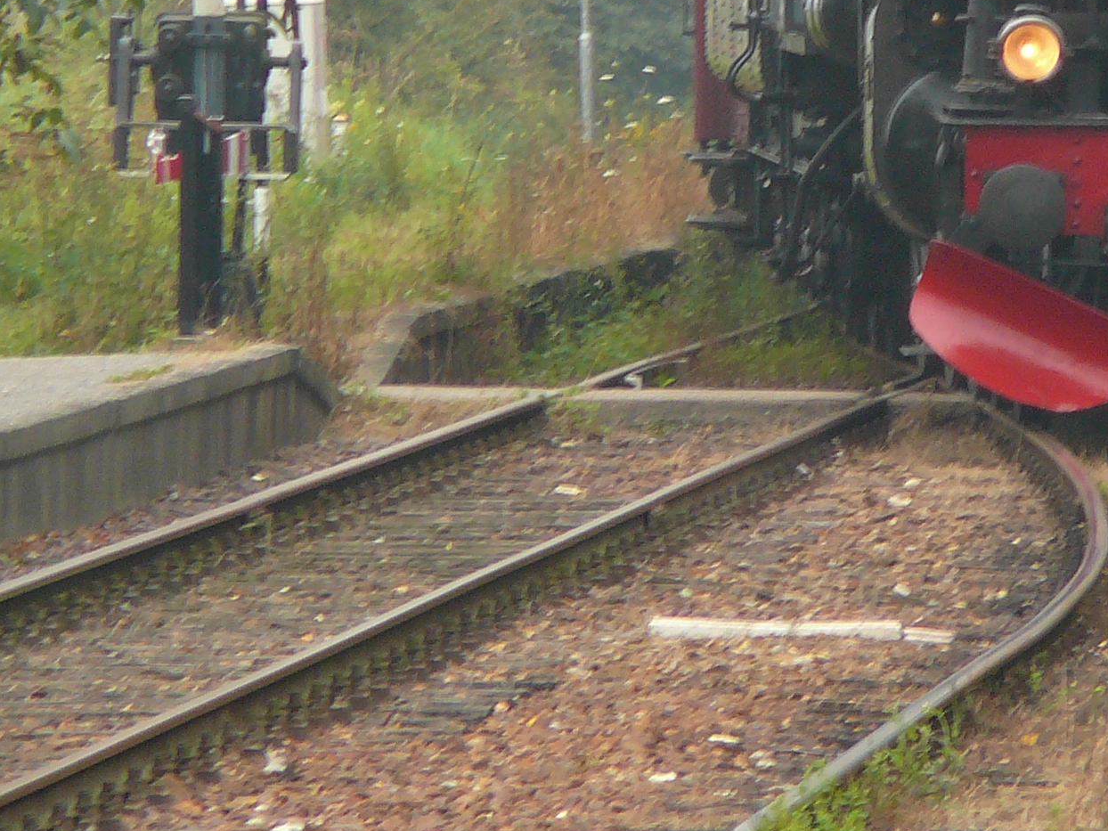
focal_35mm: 720
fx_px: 23046
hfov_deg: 2.8
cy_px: 29
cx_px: 826
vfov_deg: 2.1
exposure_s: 1/60
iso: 100
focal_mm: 52
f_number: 4.2
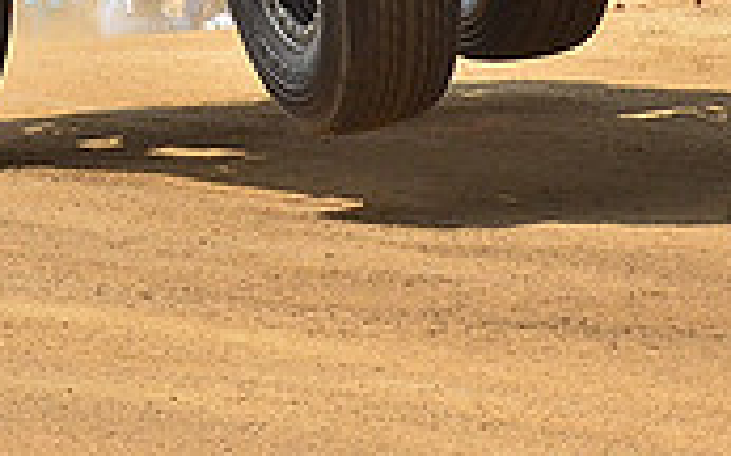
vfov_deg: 2.0
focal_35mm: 641
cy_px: -321
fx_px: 12760
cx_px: 321
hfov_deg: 3.3
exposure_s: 1/800
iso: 1000
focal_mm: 125
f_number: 11
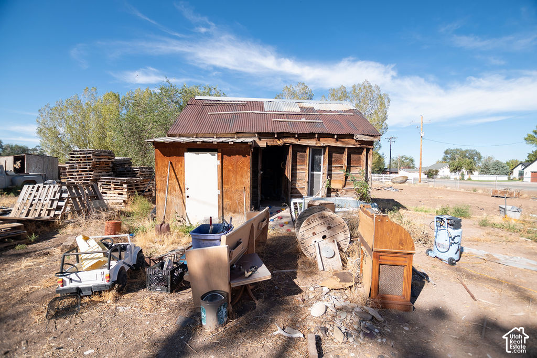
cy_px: 179
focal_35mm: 15
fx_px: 224
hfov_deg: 100.4
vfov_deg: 77.3
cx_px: 268
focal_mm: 10
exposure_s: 1/640
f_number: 4
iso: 100
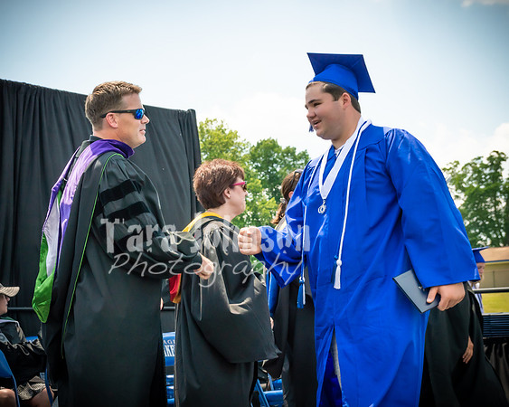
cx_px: 180
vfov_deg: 22.5
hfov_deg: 27.9
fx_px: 1019
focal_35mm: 68
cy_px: 254
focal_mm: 32
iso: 200
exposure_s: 1/800
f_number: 7.1
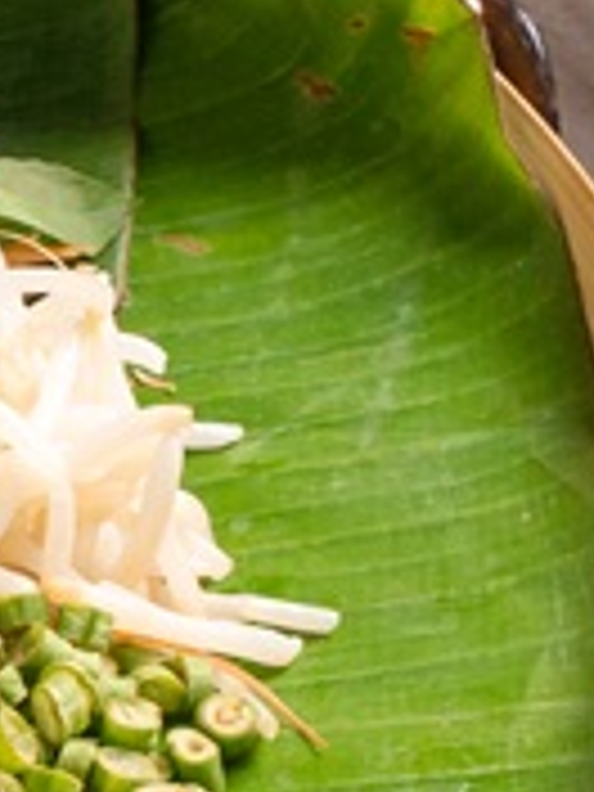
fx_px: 10021
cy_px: 261
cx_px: -608
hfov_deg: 3.4
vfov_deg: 4.5
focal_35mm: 438
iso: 800
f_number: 7.1
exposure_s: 1/160
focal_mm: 67
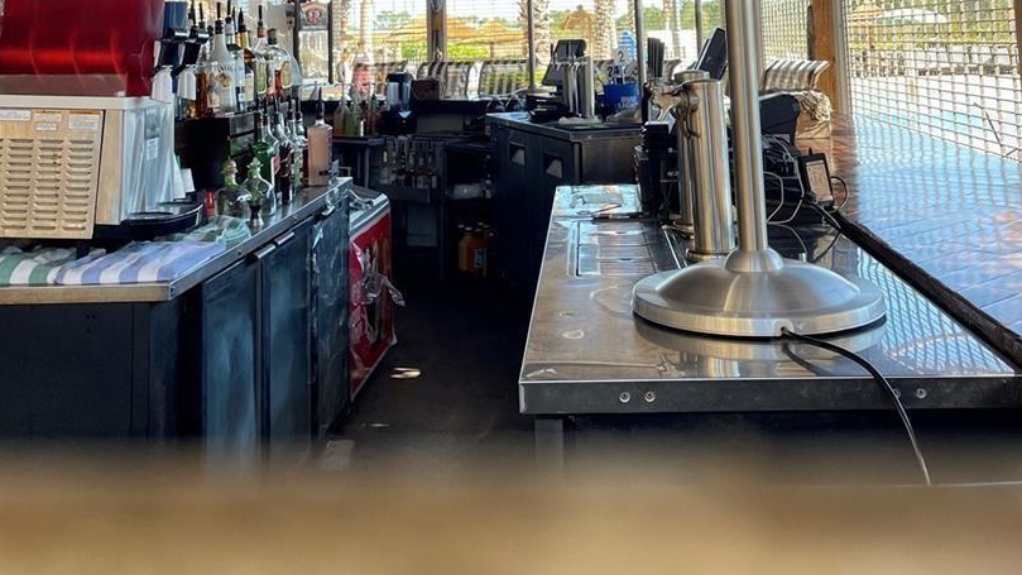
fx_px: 1138
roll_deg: +1.2
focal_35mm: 42
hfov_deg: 48.3
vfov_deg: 26.1
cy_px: -64
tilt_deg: +5.4
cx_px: 541
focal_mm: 4.2
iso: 32
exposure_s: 1/173
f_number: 1.6
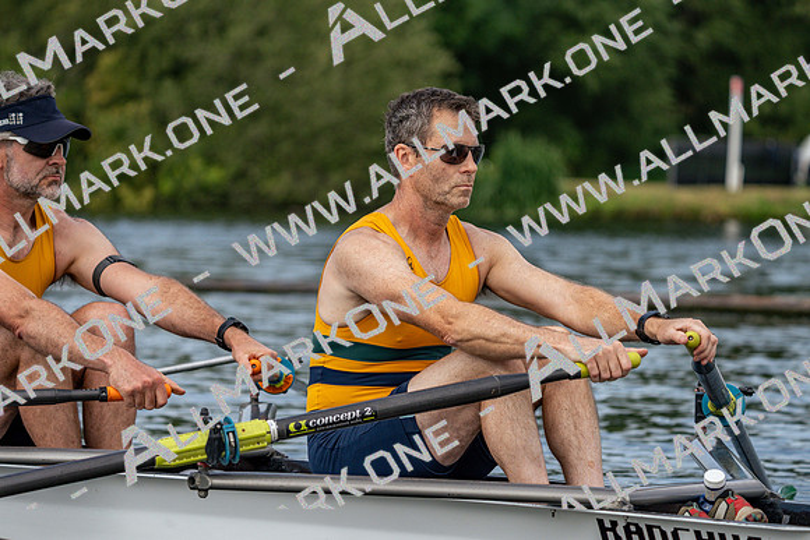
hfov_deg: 10.3
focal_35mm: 200
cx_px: 405
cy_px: 270
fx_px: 4501
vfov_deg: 6.9
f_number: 5.6
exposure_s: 1/1600
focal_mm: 200
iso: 400
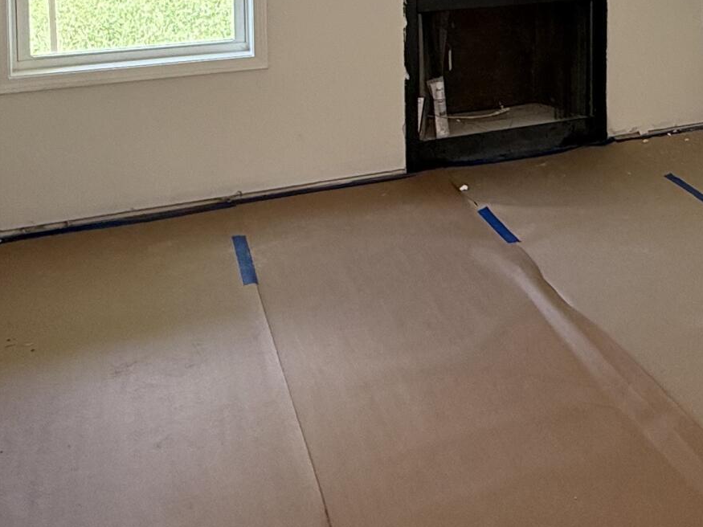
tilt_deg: -2.3
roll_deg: -0.5
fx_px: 975
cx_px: 689
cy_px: -96
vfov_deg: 27.0
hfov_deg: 36.1
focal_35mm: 48
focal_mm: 2.22
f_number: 2.2
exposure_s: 1/99
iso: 100
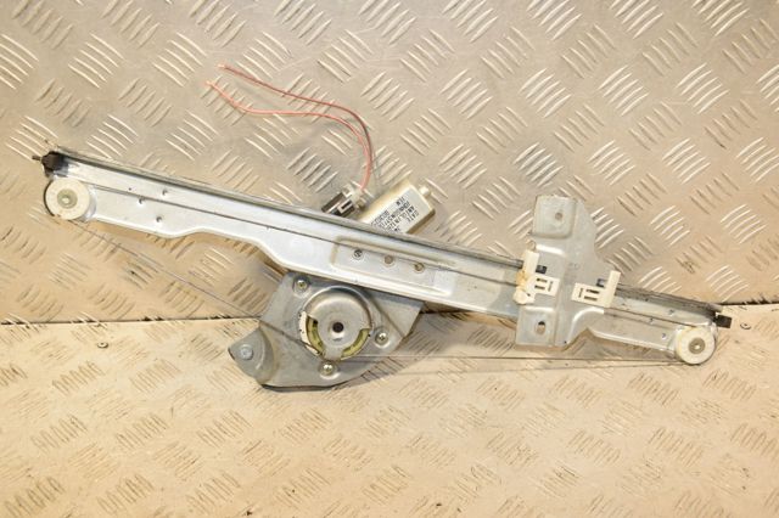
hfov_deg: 46.4
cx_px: 390
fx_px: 908
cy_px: 259
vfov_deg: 31.9
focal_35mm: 42
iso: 800
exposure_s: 1/200
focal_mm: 28
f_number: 6.3
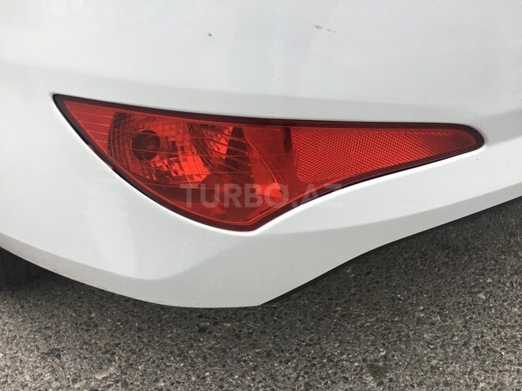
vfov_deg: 48.2
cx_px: 261
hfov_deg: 61.7
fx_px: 437
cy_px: 196
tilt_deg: -22.2
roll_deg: +1.7
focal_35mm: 29
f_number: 2.2
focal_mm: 4.15
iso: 32
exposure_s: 1/30
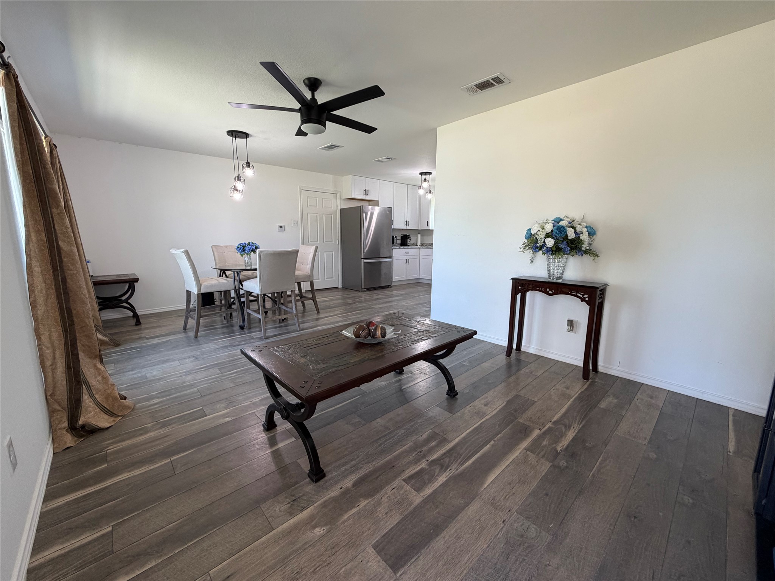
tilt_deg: -10.0
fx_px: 313
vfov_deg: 85.7
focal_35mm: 14
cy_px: 290
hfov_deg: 102.1
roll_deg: +0.4
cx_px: 388
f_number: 2.2
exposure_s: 1/121
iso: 200
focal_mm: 2.22
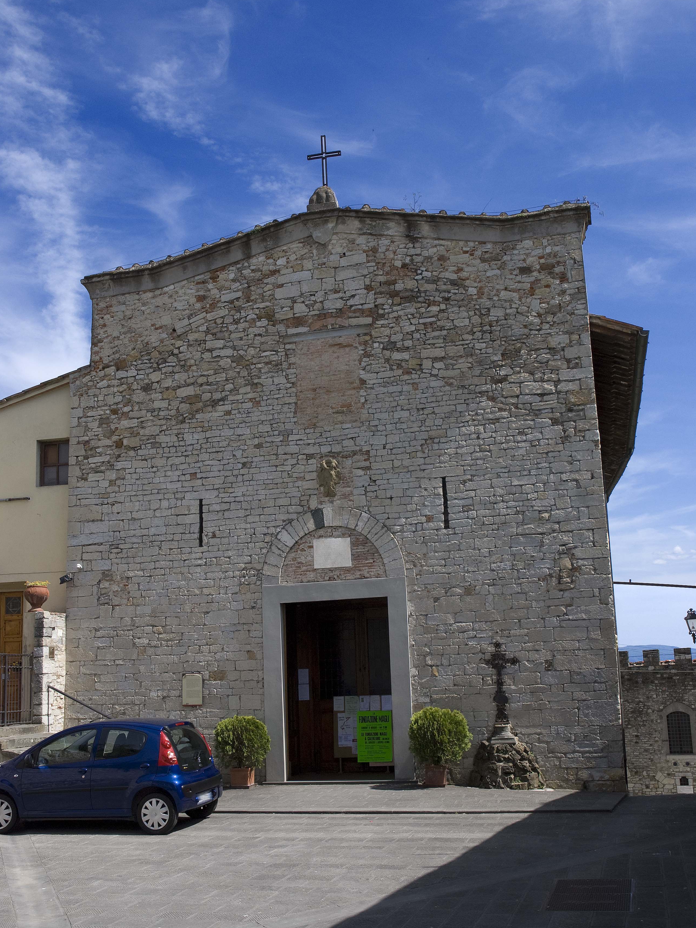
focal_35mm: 36
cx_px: 347
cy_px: 492
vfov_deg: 51.3
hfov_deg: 39.7
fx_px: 965
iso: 200
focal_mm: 22
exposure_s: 1/640
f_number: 7.1
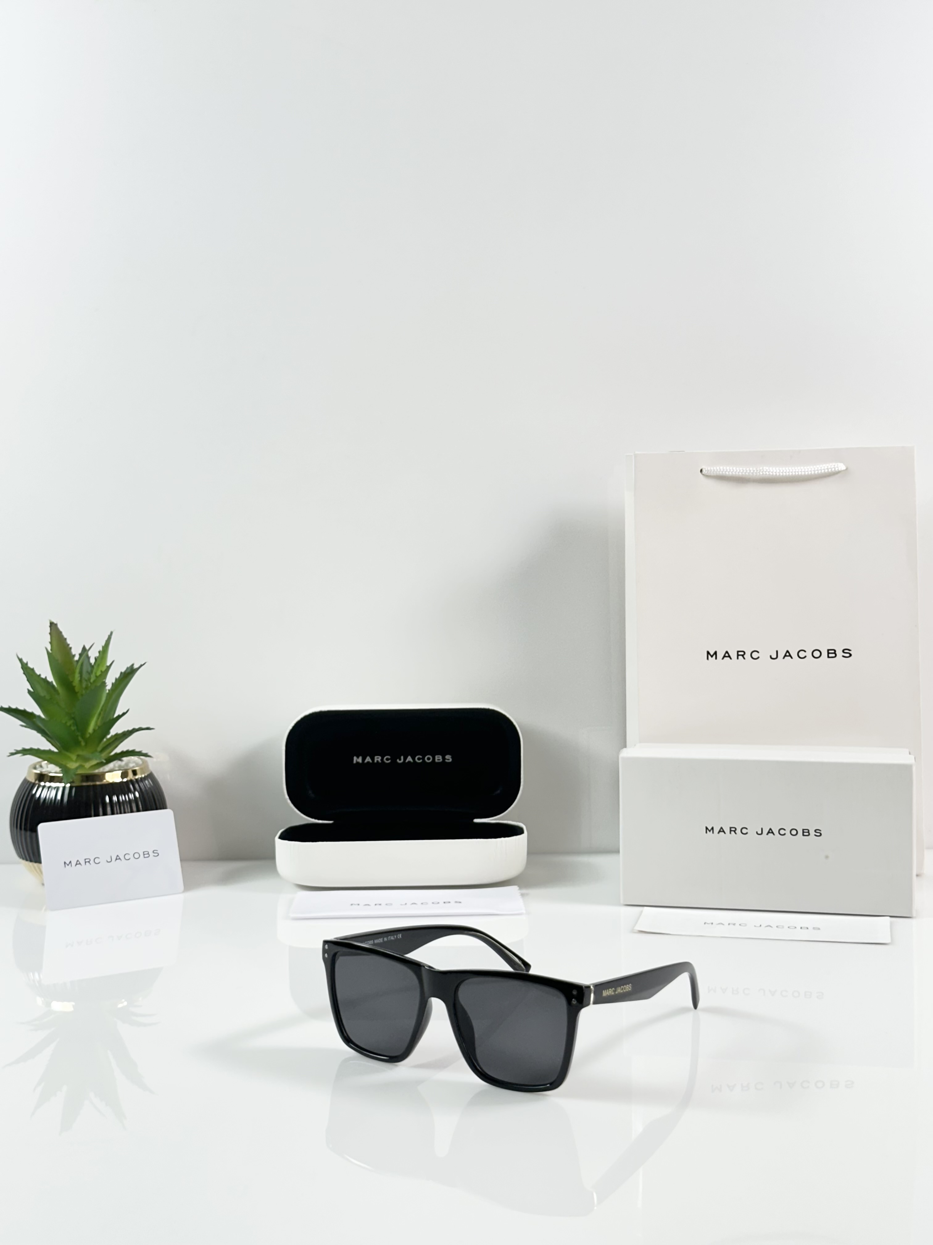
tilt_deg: -4.9
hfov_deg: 30.3
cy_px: 622
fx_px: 1725
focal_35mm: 48
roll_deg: +0.7
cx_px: 466
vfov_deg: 39.7
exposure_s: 1/100
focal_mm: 6.86
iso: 50
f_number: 1.78
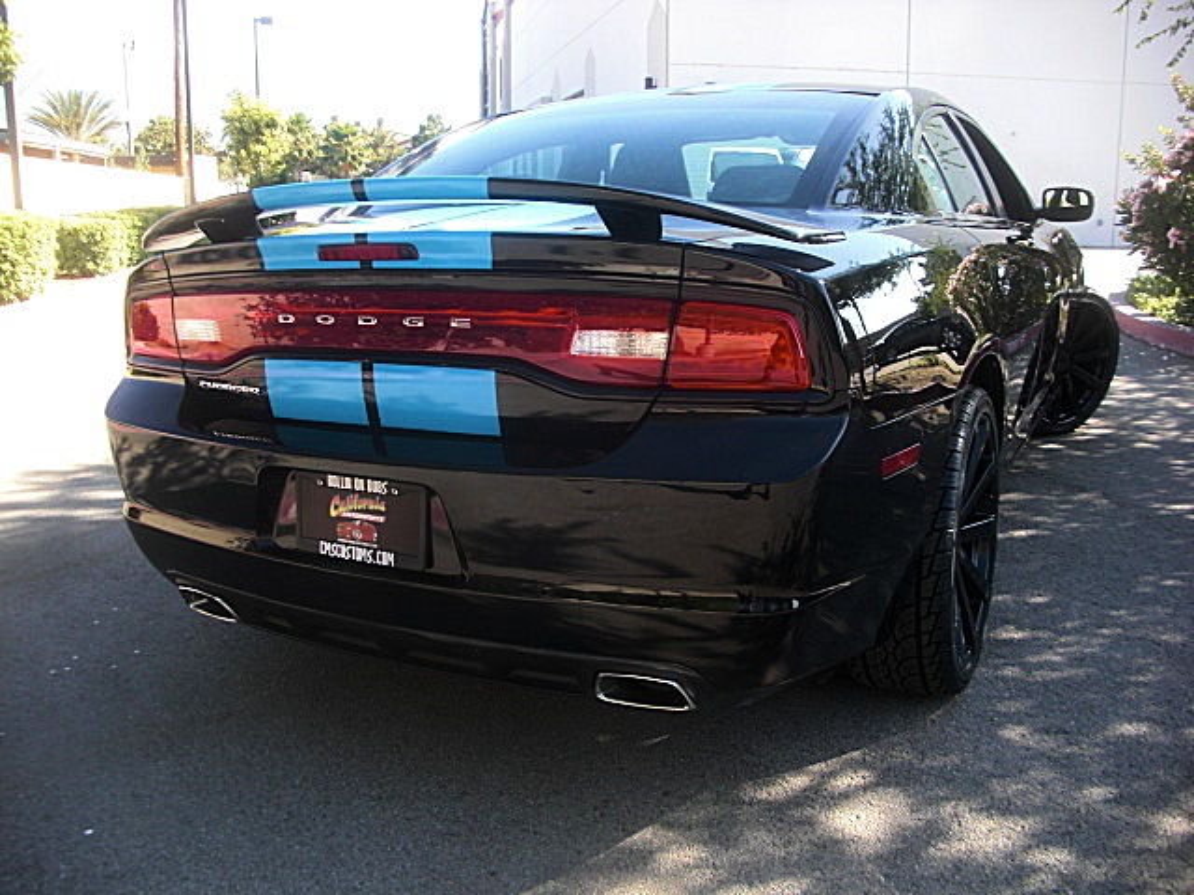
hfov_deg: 51.4
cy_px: 448
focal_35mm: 36
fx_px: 1242
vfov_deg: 39.7
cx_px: 597
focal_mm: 6.3
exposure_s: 1/125
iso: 50
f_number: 2.8
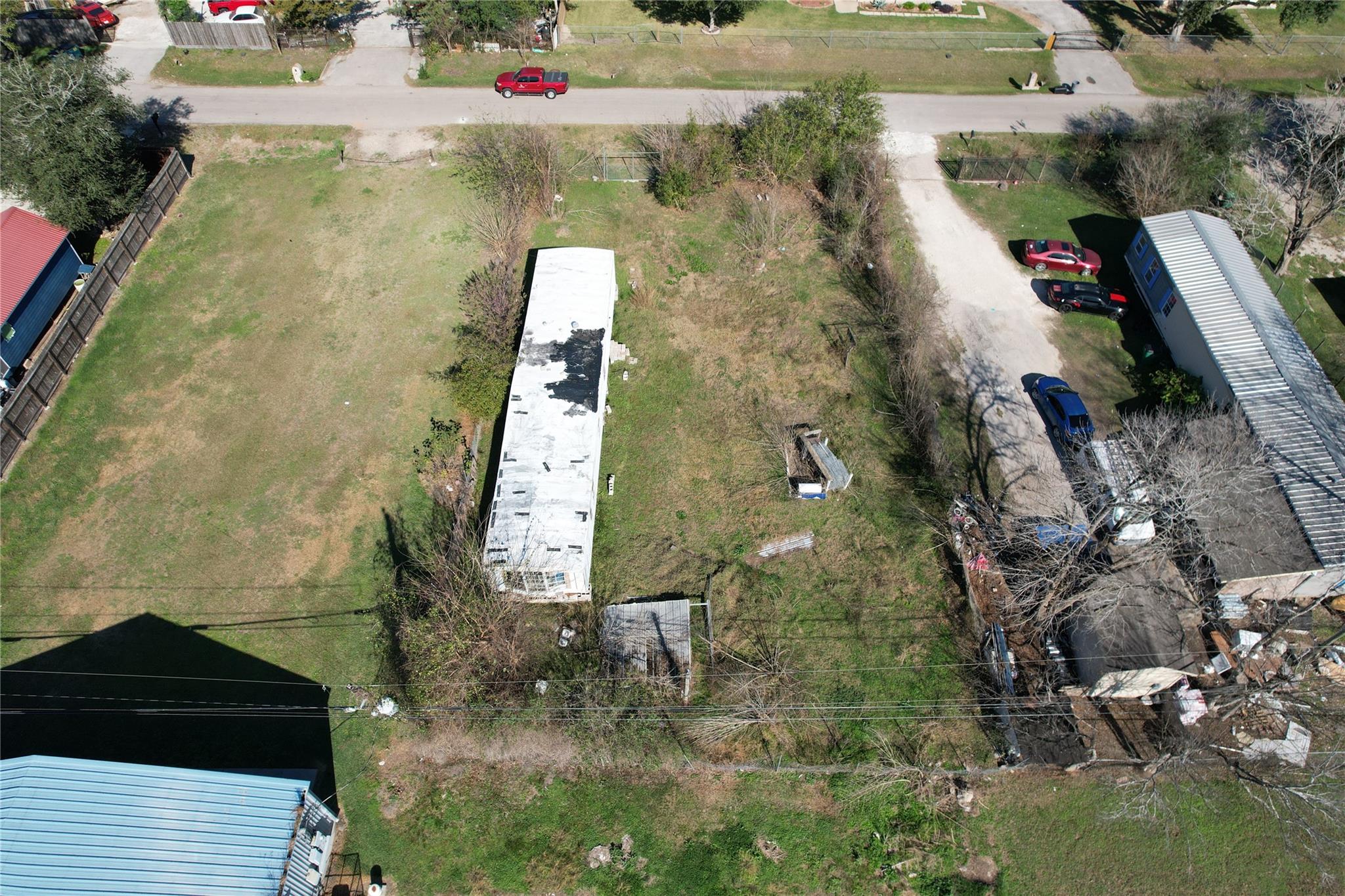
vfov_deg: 57.2
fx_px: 822
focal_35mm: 22
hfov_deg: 78.6
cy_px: 448
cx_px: 672
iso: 130
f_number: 2.8
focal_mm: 8.38
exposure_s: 1/2000
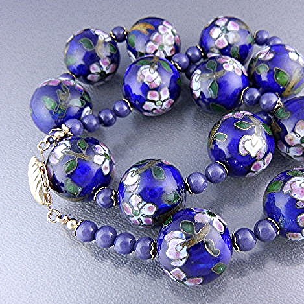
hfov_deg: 40.6
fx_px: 407
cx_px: 192
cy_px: 150
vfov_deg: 40.9
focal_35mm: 41
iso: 400
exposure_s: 1/17
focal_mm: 6.2
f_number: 3.6
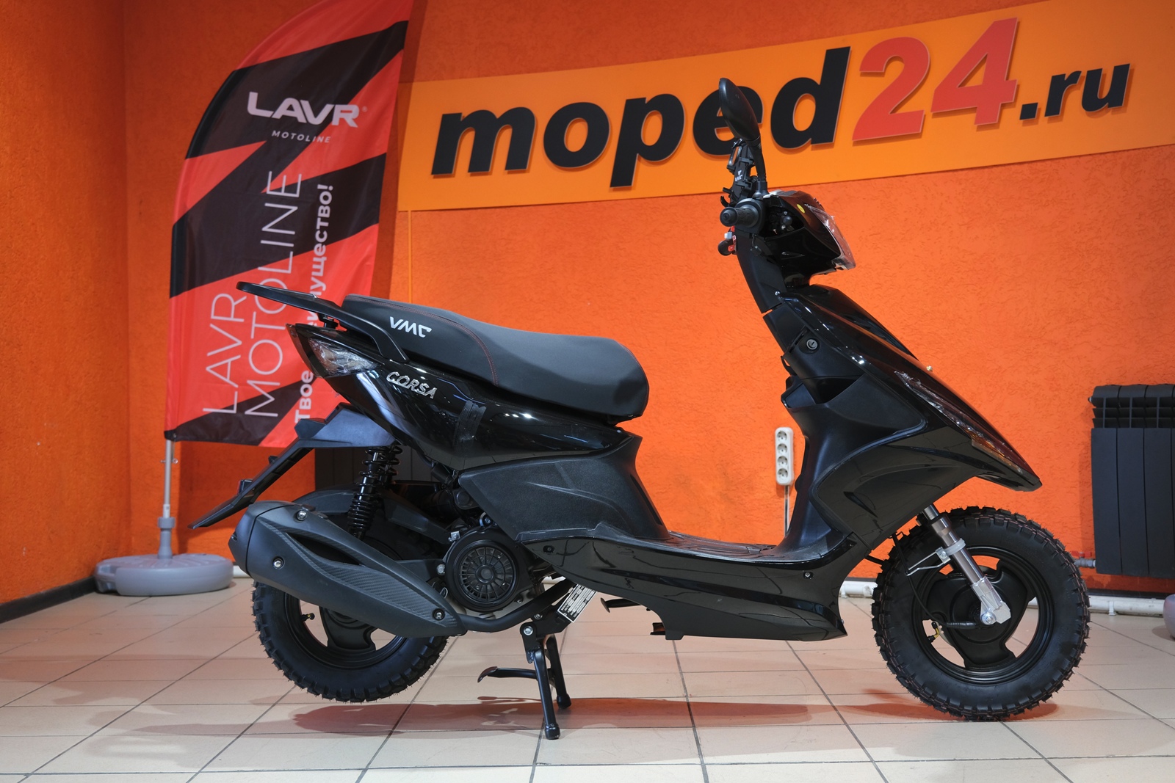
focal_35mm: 41
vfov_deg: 32.6
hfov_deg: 47.4
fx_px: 1338
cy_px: 392
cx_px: 588
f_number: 4
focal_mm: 27.5
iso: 800
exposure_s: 1/60
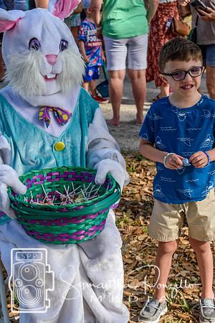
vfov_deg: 26.0
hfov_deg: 17.5
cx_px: 108
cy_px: 162
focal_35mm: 78
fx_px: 699
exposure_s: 1/250
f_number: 8
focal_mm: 52
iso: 320
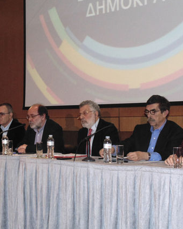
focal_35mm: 77
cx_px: 49
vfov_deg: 24.7
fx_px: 521
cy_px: 118
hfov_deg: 19.8
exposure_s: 1/60
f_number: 3.9
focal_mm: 9.5
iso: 320
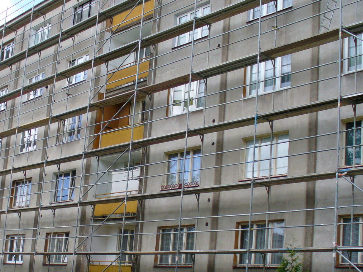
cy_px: 195
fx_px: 650
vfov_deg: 23.5
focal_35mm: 62
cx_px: 140
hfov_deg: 31.1
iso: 80
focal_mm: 6.1
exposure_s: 1/500
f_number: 2.8
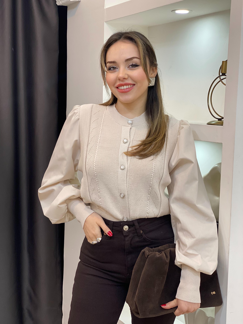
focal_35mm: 52
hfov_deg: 28.0
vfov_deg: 36.8
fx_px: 487
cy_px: 162
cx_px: 122
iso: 100
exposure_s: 1/100
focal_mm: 6
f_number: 2
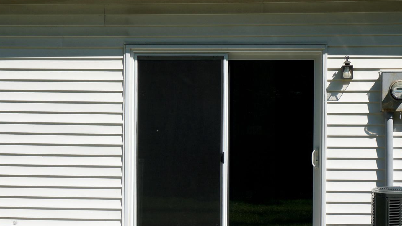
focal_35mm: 106
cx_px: 208
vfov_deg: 11.4
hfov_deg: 20.2
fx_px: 1128
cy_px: 138
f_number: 9
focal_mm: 41
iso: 100
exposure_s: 1/320
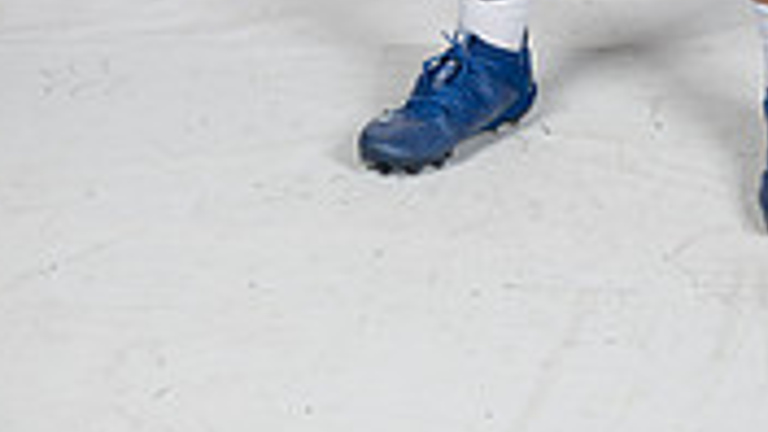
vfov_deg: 7.2
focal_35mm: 161
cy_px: -519
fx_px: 3279
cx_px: 624
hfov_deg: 13.3
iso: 250
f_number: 7.1
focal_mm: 60
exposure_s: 1/400
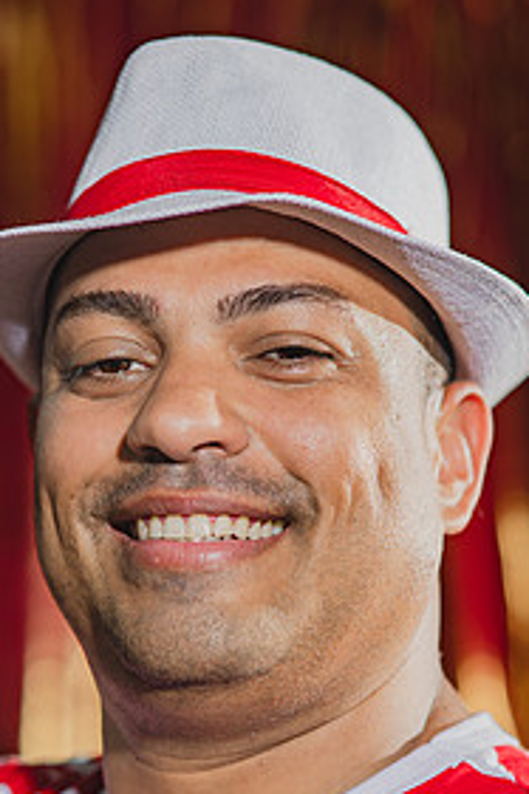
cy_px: 576
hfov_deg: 10.1
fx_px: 3001
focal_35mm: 136
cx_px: 264
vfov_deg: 15.0
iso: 200
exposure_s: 1/200
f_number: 2.5
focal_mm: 85
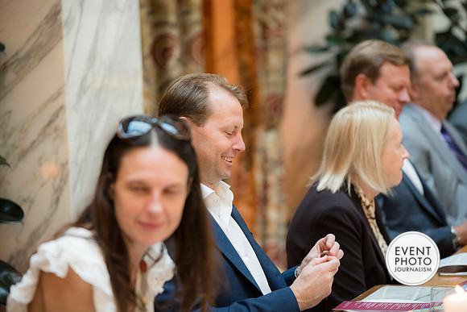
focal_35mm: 125
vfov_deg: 11.0
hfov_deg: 16.4
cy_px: 156
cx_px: 234
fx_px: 1622
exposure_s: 1/125
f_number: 2.8
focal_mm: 125
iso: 5000
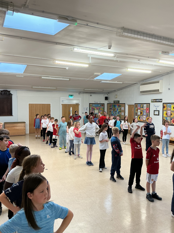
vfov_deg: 61.7
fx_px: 194
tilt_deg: -3.6
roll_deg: -0.6
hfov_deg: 48.2
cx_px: 87
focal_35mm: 29
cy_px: 116
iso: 80
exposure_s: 1/50
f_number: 1.8
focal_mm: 3
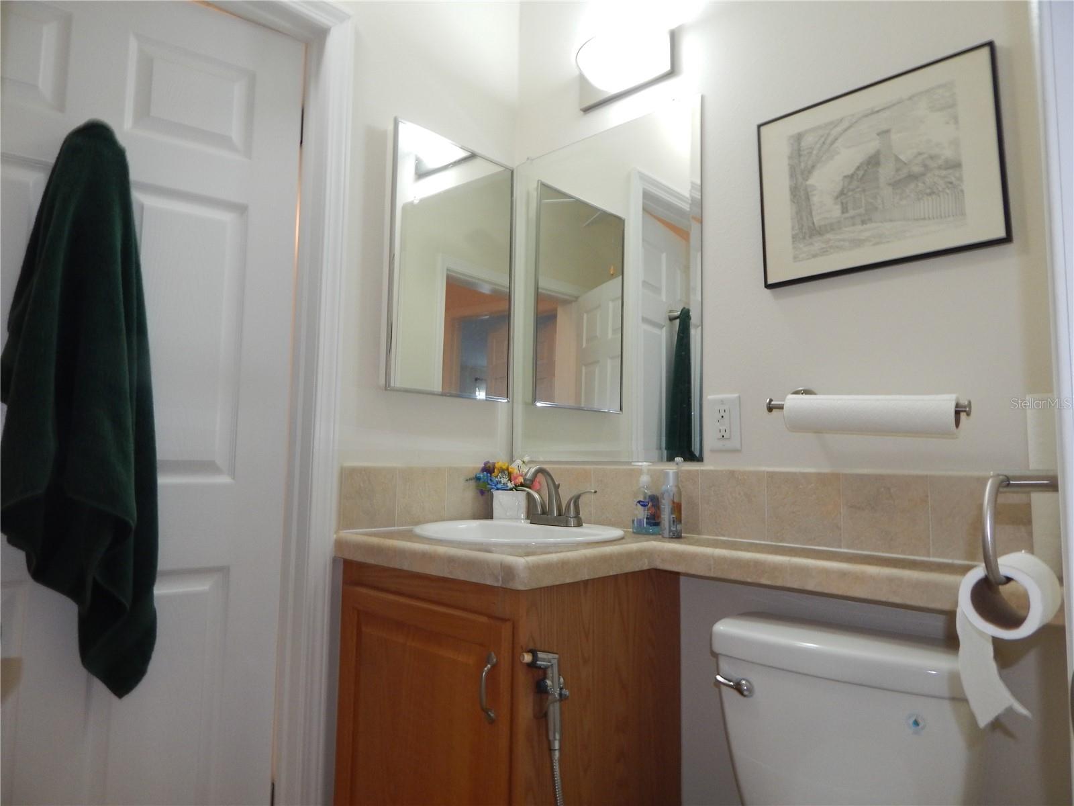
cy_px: 403
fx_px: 683
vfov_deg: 61.1
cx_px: 537
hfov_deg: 76.4
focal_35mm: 22
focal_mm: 4
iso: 200
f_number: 3
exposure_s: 1/30
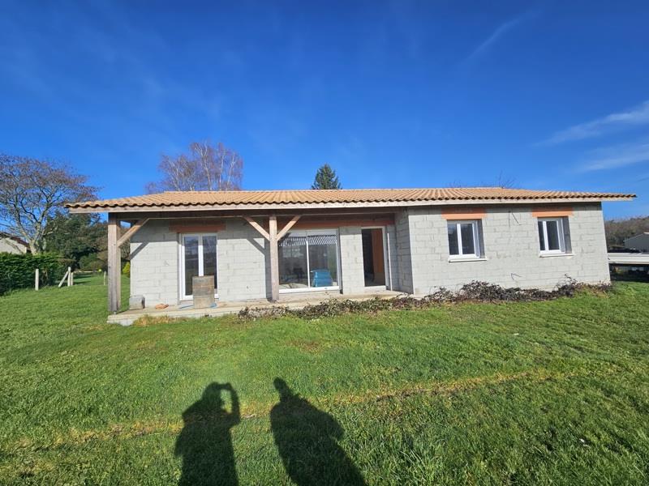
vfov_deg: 89.9
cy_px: 243
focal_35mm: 13
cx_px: 324
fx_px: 244
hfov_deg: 106.2
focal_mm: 2.2
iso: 50
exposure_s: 1/2897
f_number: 2.2
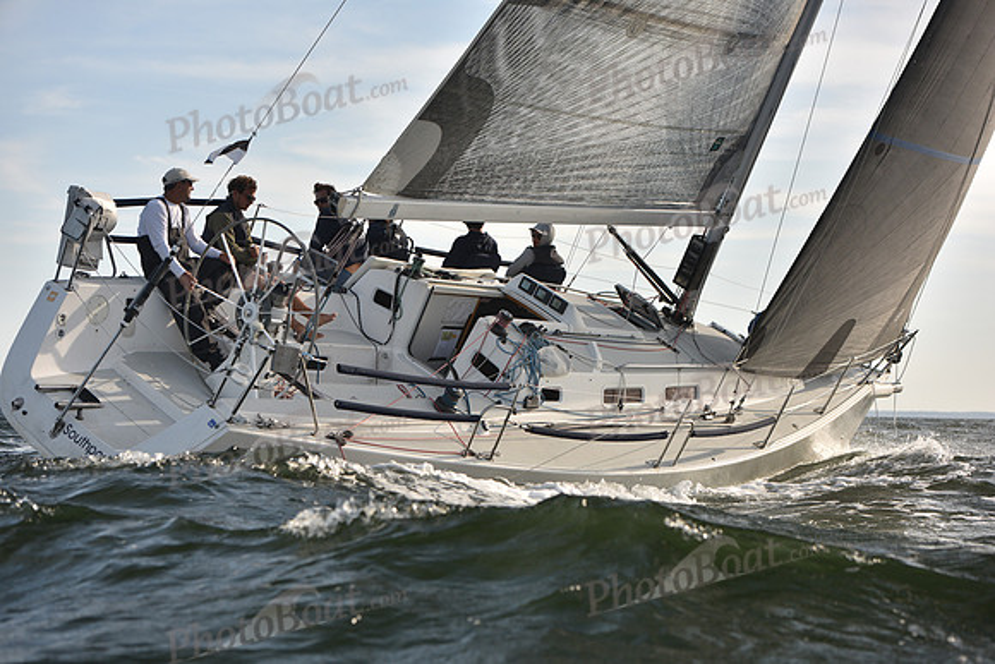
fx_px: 1935
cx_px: 498
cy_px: 332
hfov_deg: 28.8
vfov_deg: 19.5
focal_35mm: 70
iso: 250
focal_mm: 70
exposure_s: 1/800
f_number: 4
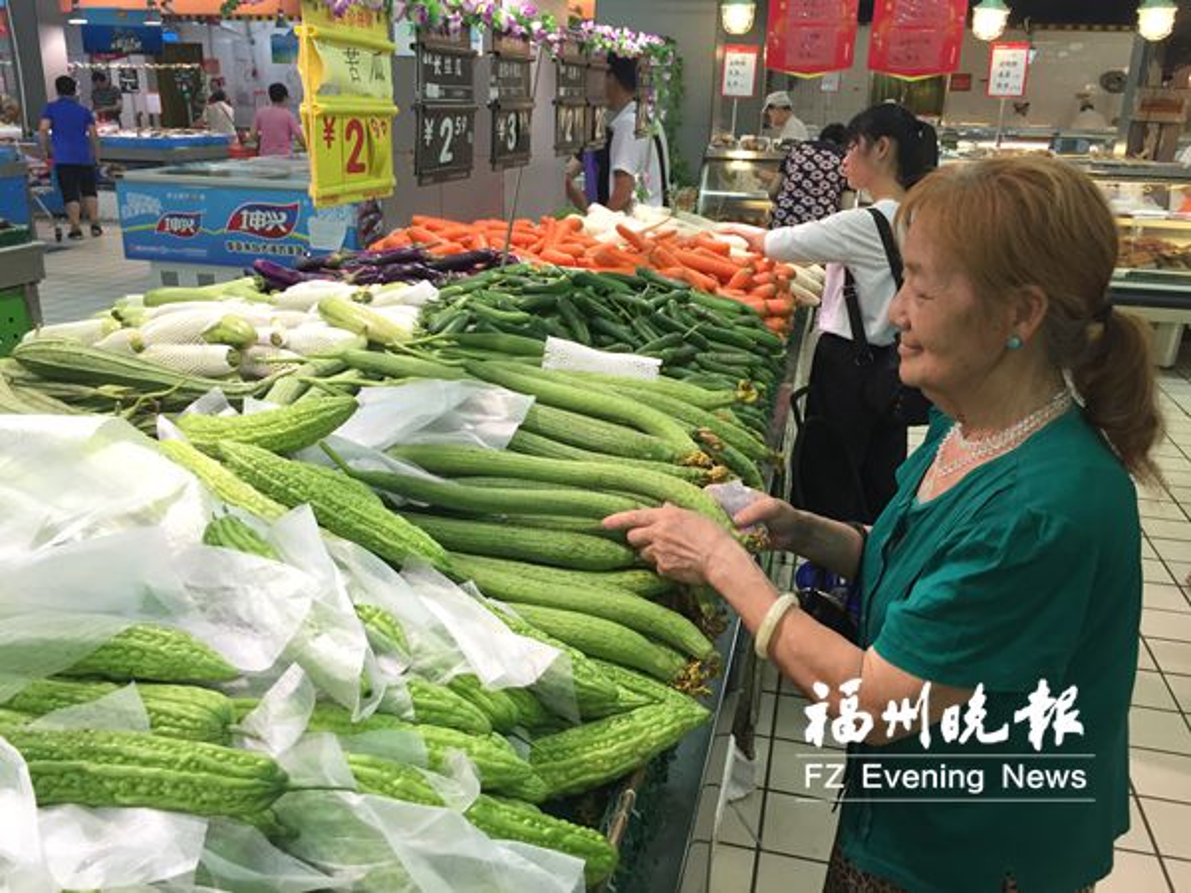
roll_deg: -2.6
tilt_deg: -19.2
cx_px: 596
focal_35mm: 29
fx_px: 998
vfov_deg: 48.2
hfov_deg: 61.7
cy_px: 446
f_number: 2.2
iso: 40
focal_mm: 4.15
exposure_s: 1/33
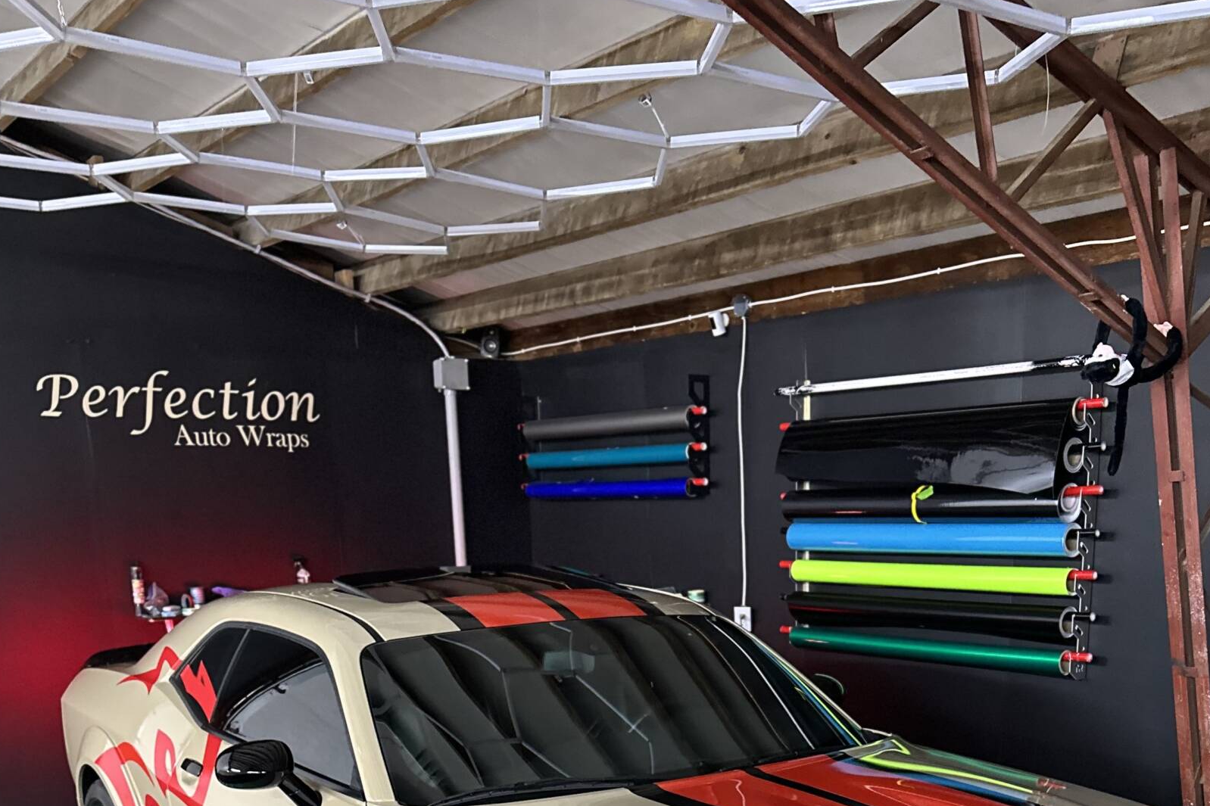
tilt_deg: -12.9
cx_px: 704
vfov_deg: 30.7
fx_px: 1344
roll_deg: +0.4
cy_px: 827
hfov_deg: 48.3
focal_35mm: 40
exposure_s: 1/40
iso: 640
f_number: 1.78
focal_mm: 6.86
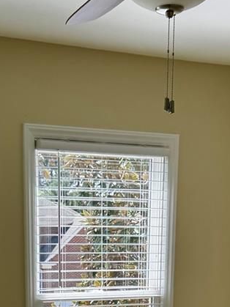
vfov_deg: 19.7
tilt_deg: -13.5
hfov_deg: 16.7
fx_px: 780
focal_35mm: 88
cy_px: 441
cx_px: 70
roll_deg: +0.4
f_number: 1.78
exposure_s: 1/539
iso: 80
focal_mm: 6.76
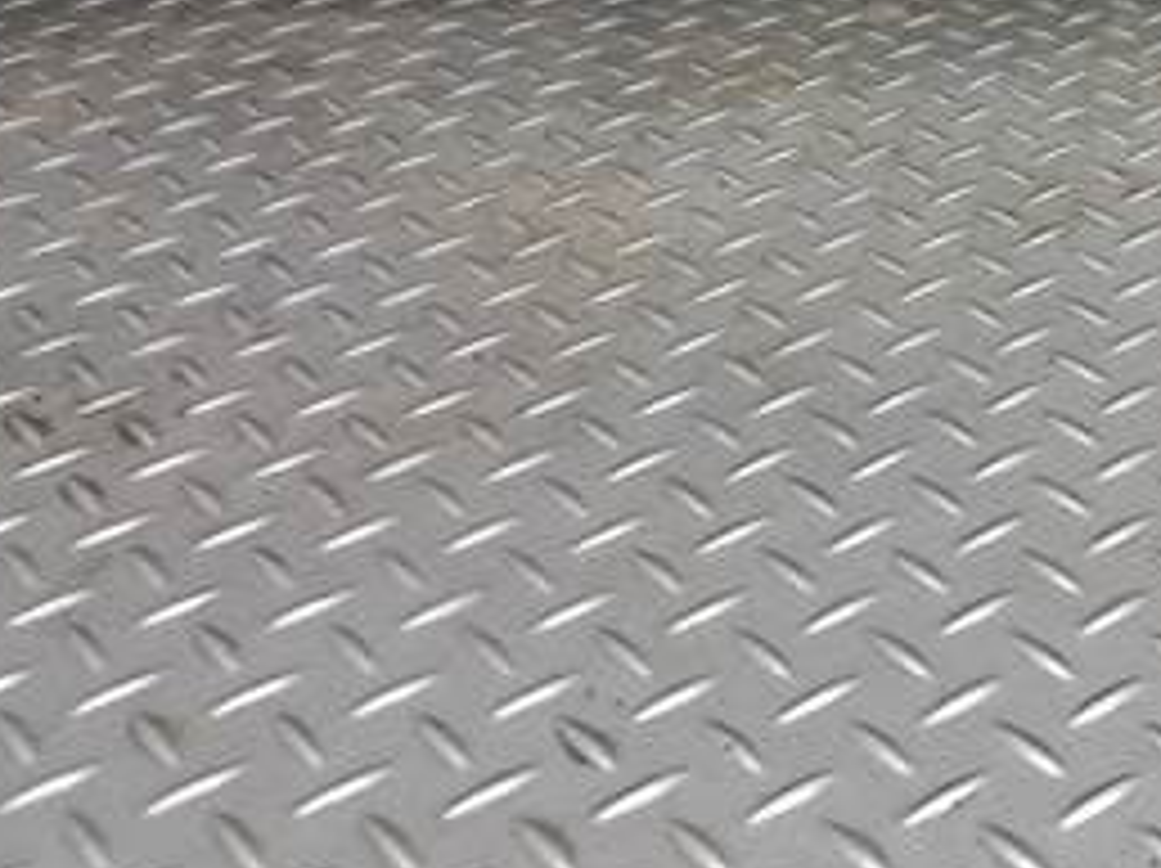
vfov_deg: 20.7
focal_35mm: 67
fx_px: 2245
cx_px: 1084
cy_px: -119
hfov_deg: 27.7
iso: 80
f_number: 1.8
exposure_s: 1/50
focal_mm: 4
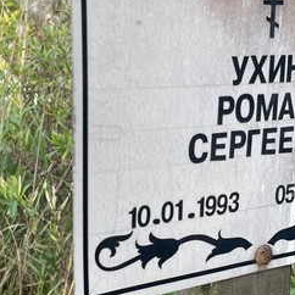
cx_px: 212
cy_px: 157
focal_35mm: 76
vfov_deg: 22.8
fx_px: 733
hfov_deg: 22.6
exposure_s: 1/461
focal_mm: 4.2
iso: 32
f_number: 1.6
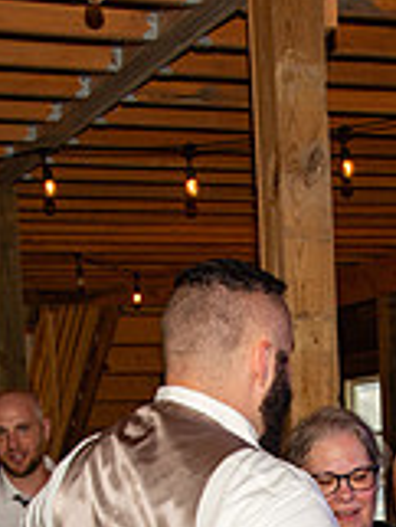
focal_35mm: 118
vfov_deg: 16.1
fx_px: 1797
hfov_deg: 12.5
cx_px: 373
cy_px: 612
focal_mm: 44
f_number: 13
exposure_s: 1/125
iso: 400
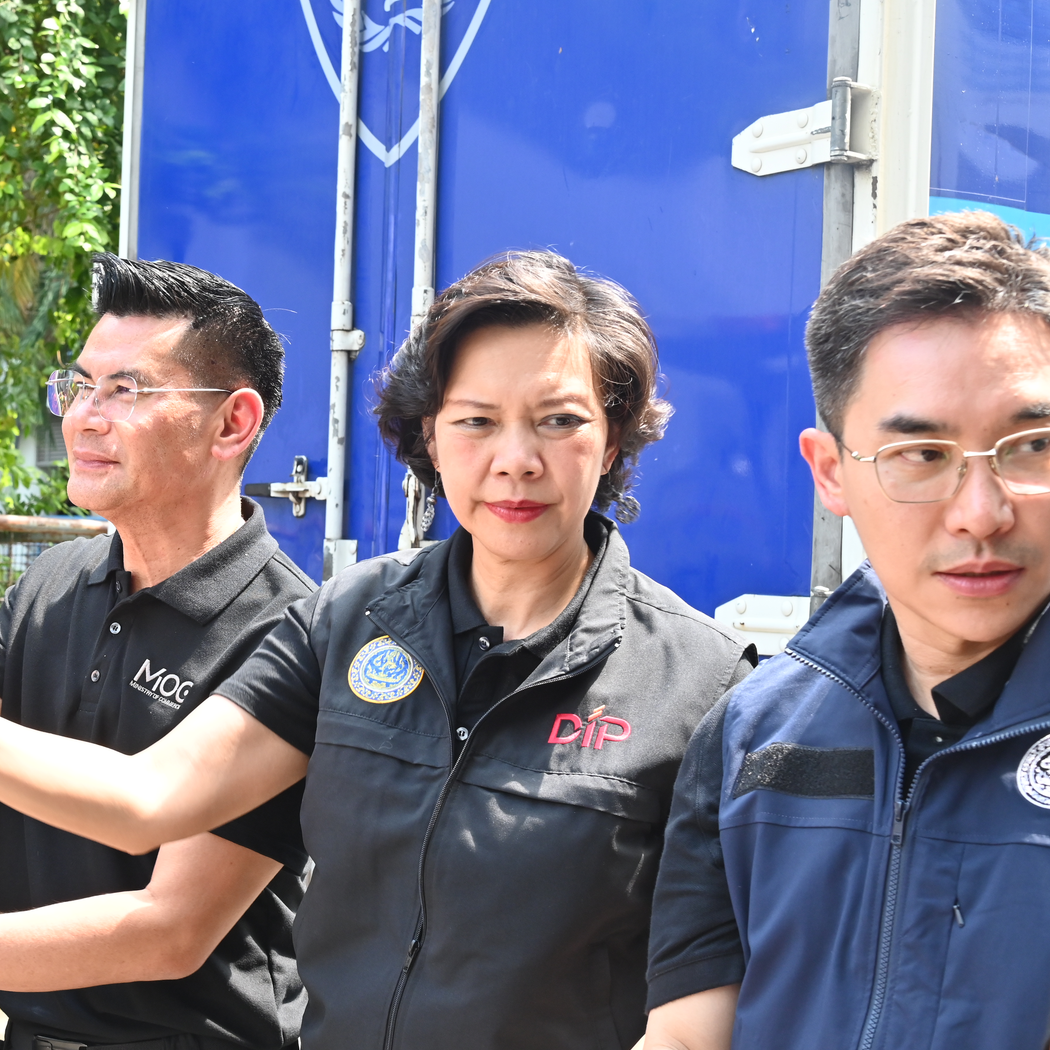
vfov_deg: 27.3
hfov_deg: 26.6
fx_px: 2162
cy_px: 541
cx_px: 169
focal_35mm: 63
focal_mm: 44
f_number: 10
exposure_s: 1/100
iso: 1100
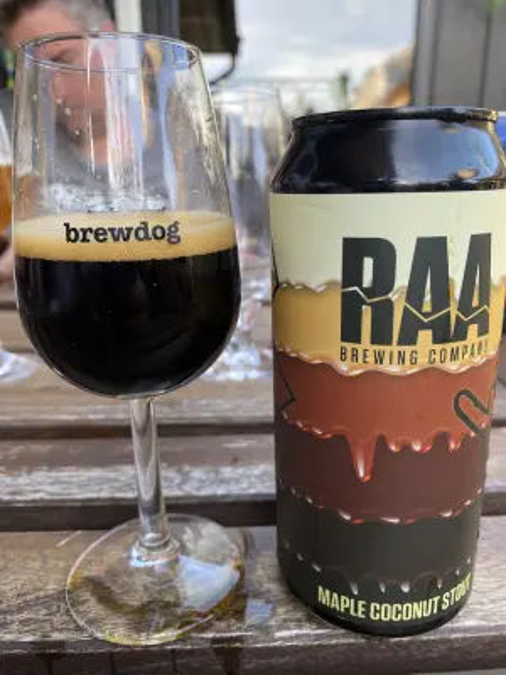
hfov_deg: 53.1
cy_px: 338
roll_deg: +0.3
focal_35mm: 26
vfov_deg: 67.3
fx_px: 507
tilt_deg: -17.4
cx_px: 253
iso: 40
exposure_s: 1/121
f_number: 1.8
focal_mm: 4.25
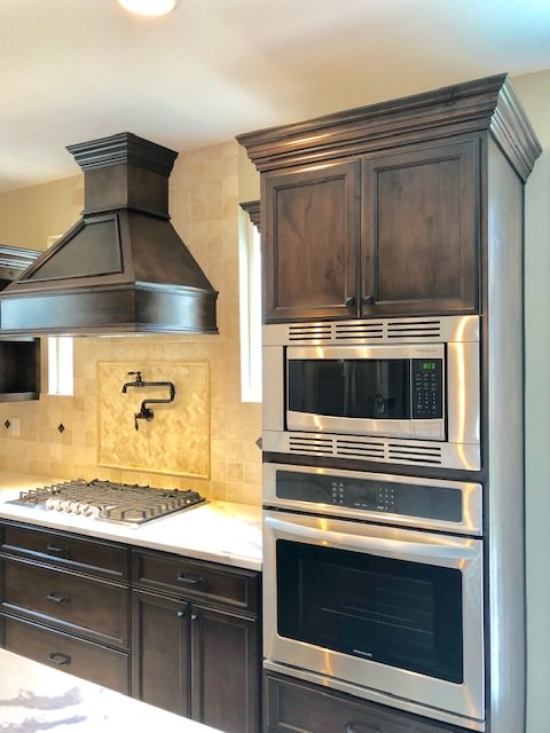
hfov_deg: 49.7
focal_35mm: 28
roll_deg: +1.0
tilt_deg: -0.1
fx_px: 593
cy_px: 366
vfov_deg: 63.4
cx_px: 275
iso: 40
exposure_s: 1/20
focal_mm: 3.99
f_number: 1.8
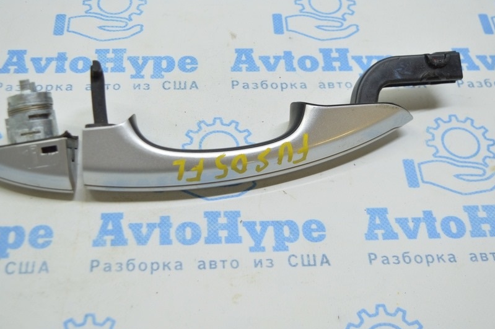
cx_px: 228
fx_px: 687
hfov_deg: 39.6
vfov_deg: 26.9
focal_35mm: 50
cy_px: 140
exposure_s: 1/60
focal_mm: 26
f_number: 4
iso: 400
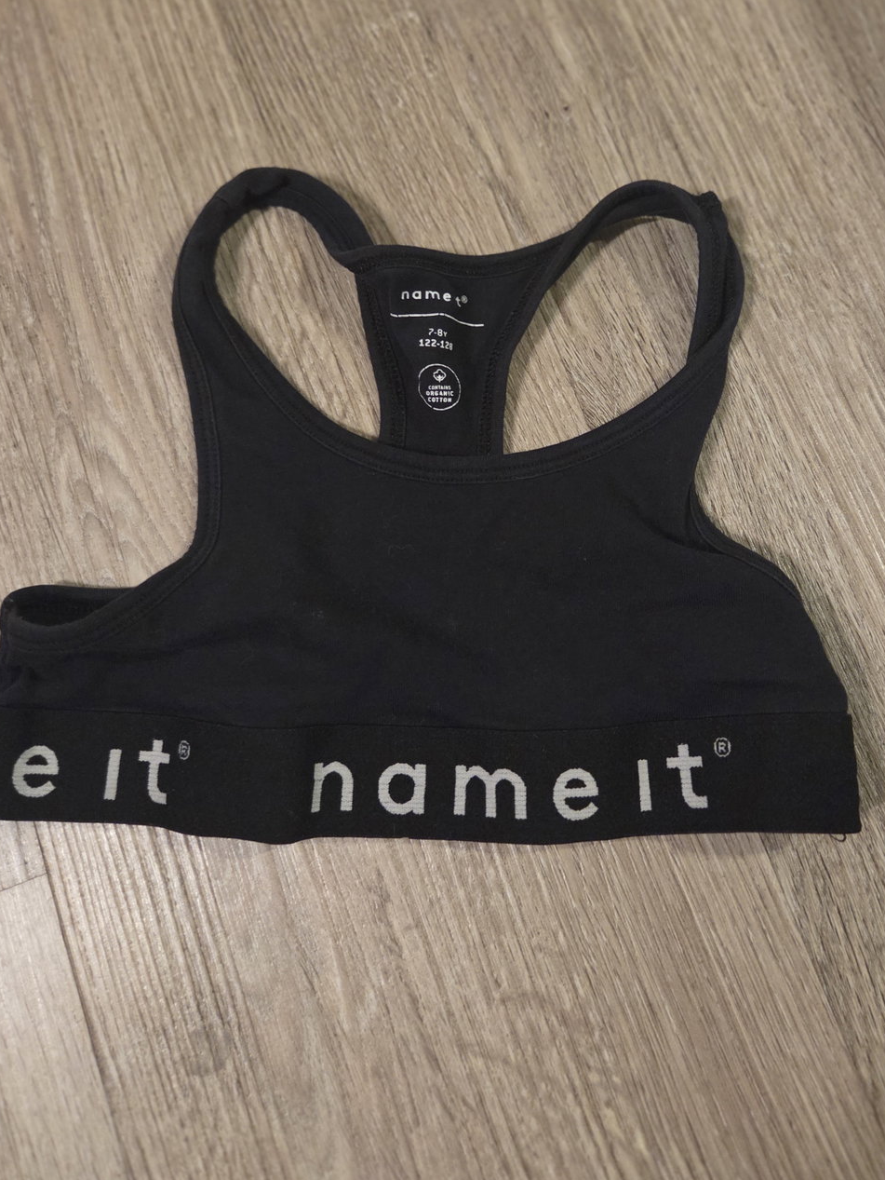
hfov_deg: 46.7
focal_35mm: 30
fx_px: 1022
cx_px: 507
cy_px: 433
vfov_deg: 59.1
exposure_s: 1/100
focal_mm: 5.4
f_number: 1.8
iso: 2500
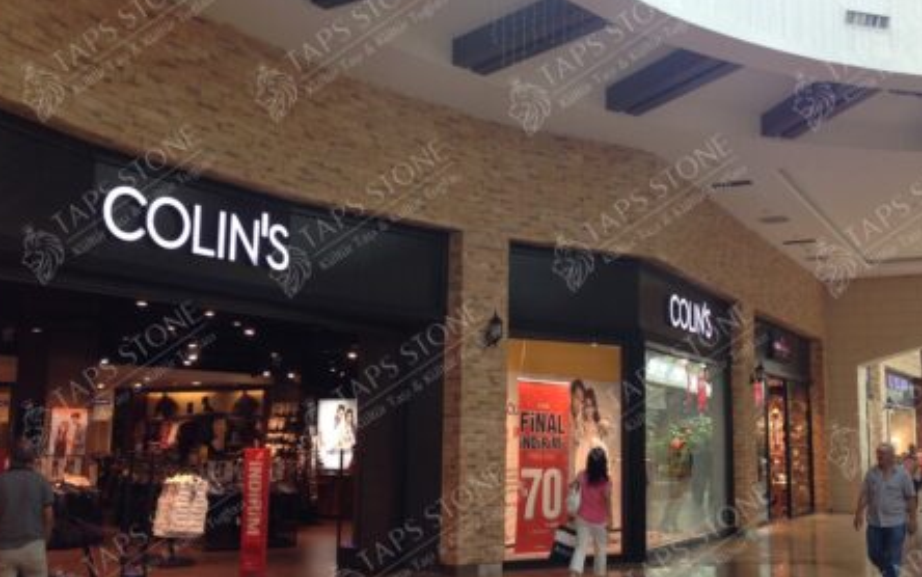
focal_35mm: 42
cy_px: 299
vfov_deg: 30.6
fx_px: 1056
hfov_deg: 47.1
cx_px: 522
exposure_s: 1/60
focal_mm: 4.12
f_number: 2.4
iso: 64
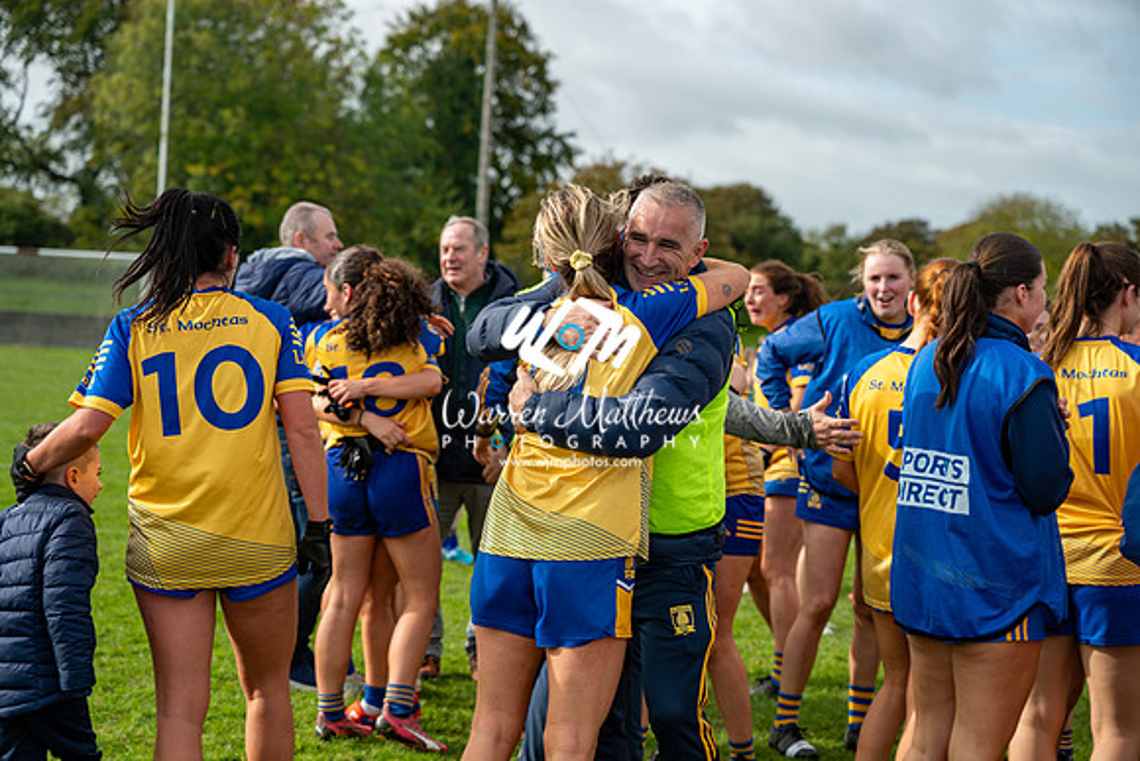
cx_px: 570
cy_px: 380
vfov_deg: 19.5
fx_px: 2217
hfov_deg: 28.8
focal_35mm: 70
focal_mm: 70
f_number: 4
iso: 100
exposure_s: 1/800
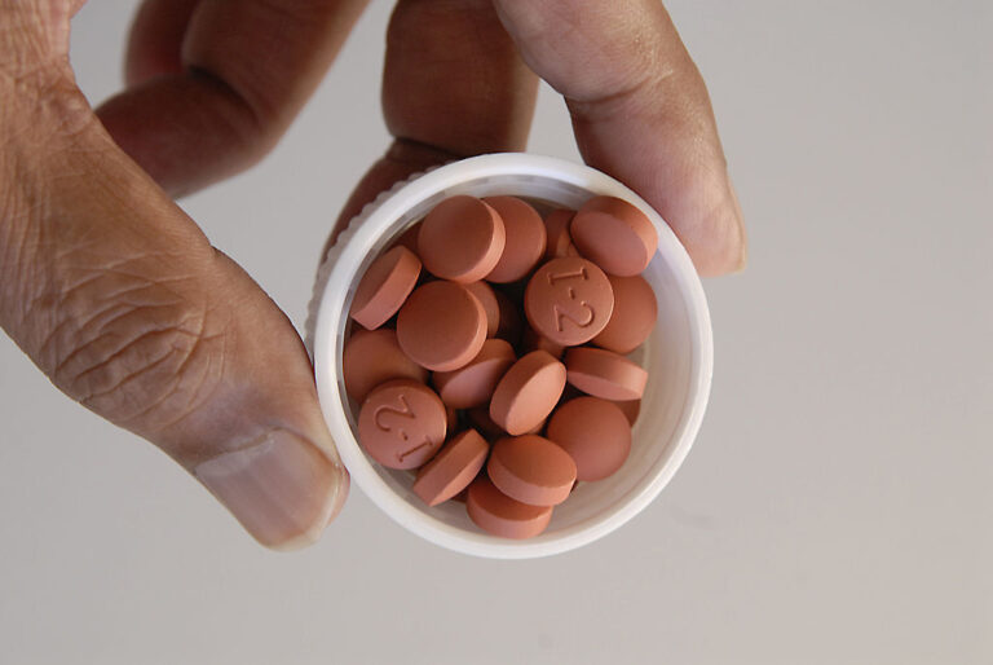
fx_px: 2568
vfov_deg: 14.7
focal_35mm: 93
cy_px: 332
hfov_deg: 21.9
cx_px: 496
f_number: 7.1
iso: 500
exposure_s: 1/80
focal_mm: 62
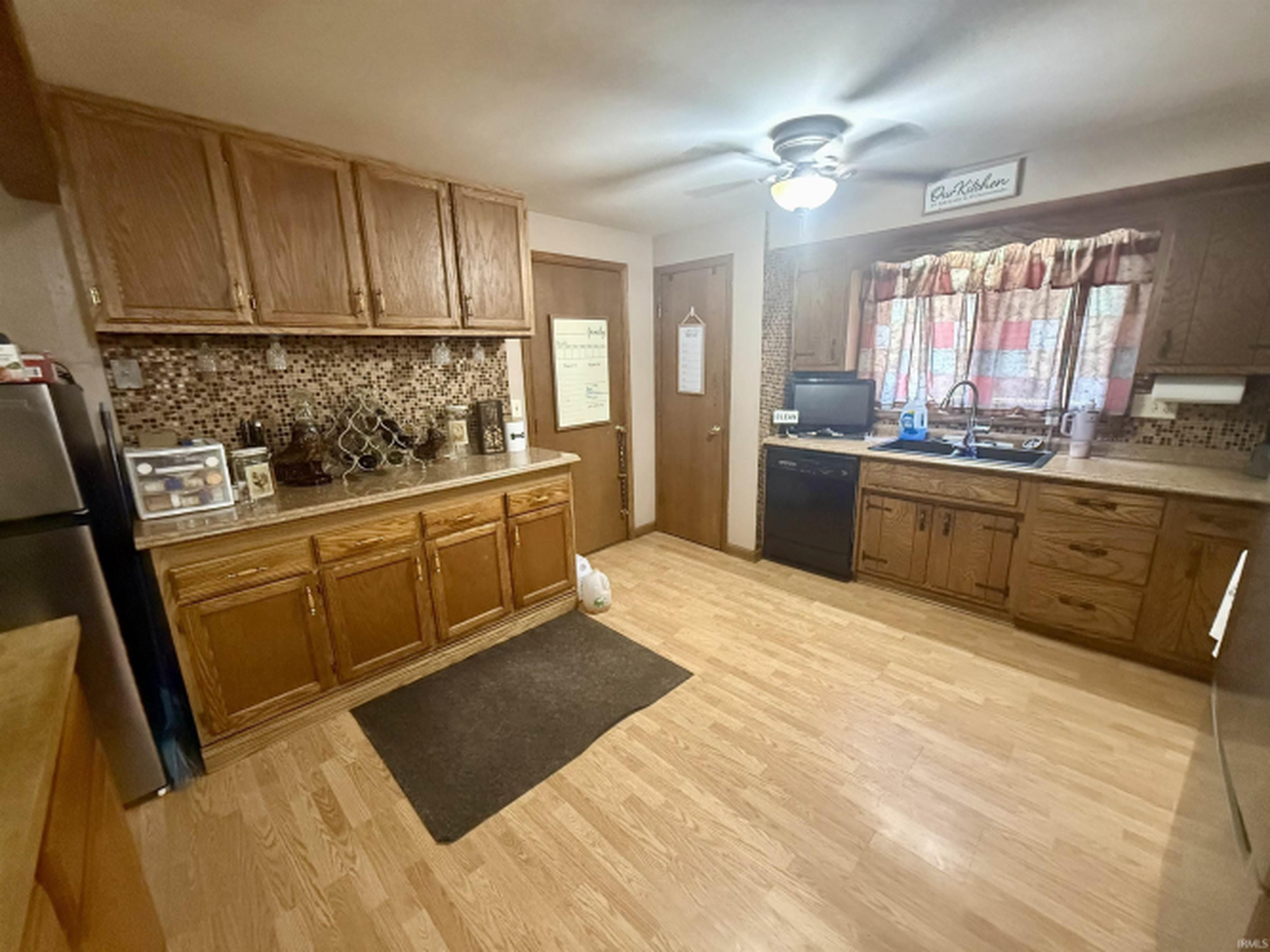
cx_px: 635
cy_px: 476
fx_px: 514
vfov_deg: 85.7
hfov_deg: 102.1
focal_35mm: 14
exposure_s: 1/60
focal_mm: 2.22
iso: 1000
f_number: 2.2
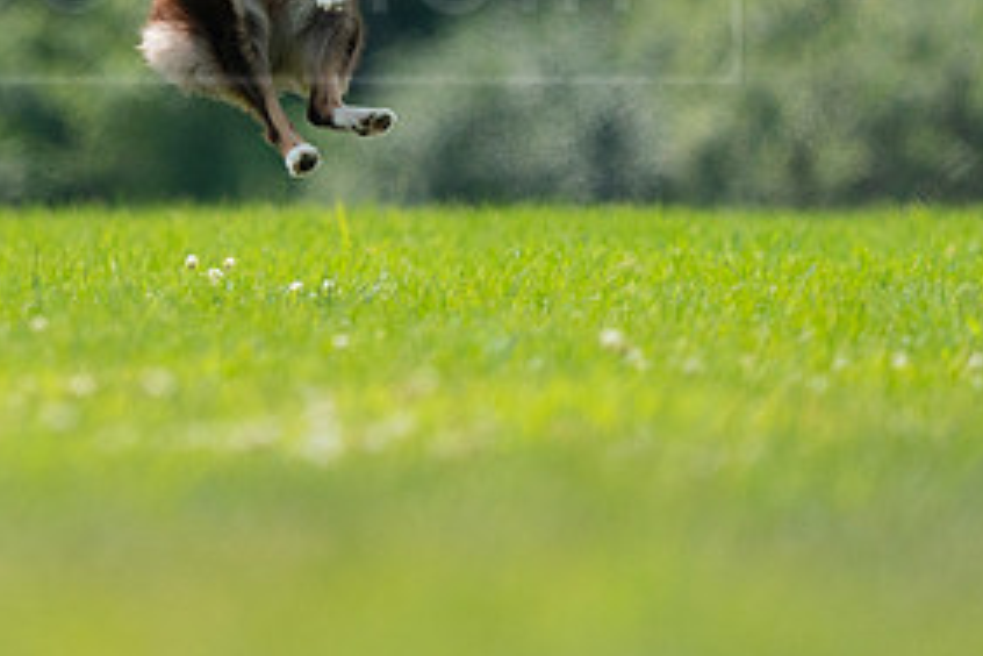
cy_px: 30
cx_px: 167
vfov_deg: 1.1
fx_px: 33720
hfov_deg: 1.7
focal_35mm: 1235
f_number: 6.3
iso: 1600
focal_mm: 600
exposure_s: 1/4000
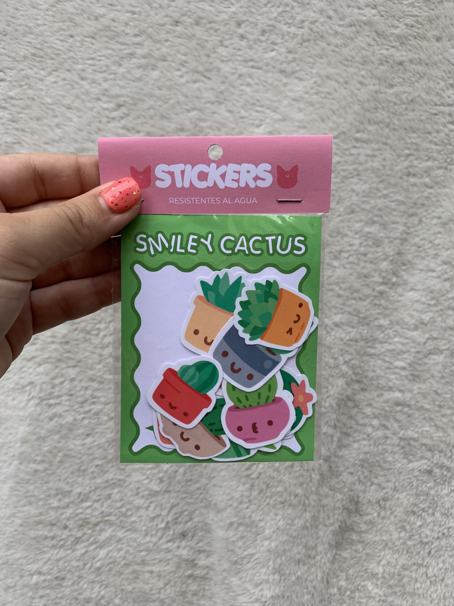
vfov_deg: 67.3
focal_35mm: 26
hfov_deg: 53.1
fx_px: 455
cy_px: 303
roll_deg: -0.4
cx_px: 227
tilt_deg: -8.2
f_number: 1.8
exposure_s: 1/623
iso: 25
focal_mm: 4.25
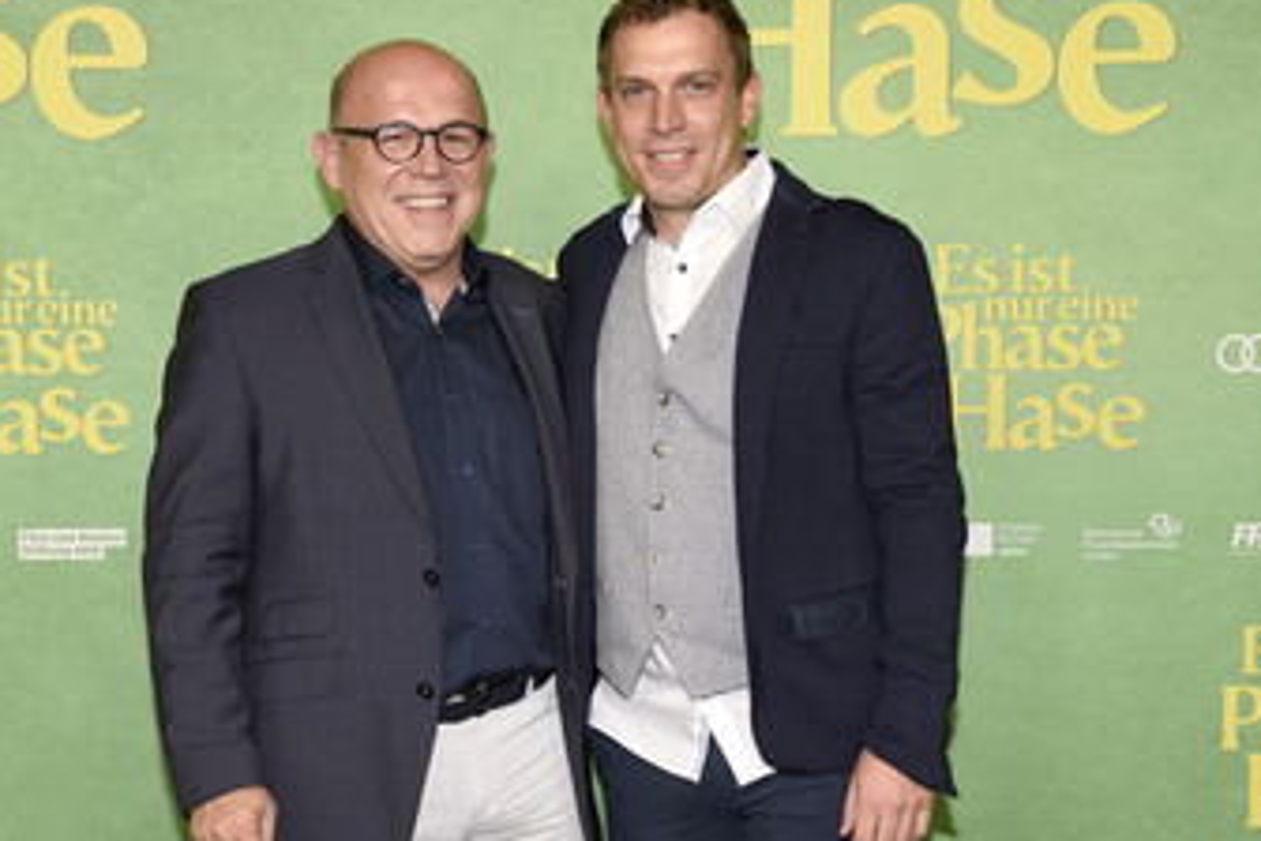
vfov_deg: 23.0
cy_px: 507
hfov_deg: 33.9
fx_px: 2066
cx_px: 602
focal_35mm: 59
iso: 500
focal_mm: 44
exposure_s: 1/125
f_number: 6.3
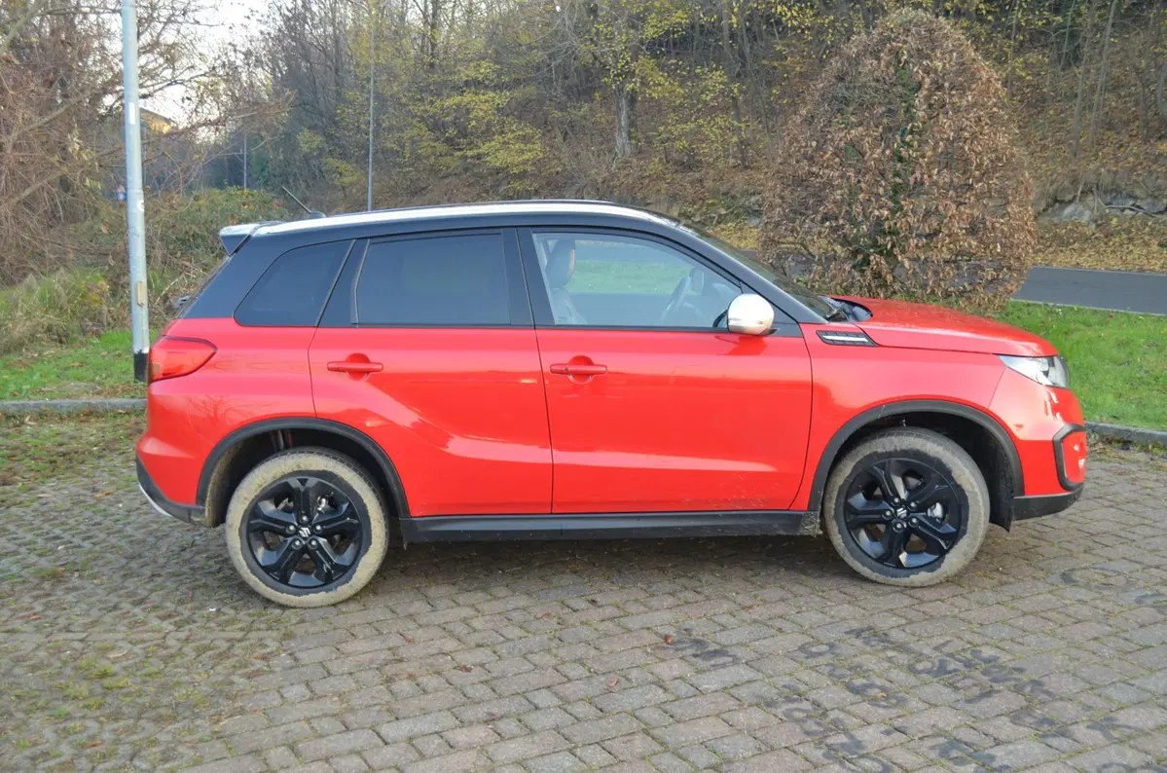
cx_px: 584
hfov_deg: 49.6
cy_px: 386
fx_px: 1262
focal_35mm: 39
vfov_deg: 34.1
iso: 400
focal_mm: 26
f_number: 5
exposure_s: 1/100
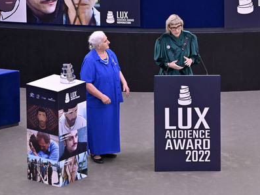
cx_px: 139
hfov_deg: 7.9
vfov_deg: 5.9
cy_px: 98
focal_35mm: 251
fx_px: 1886
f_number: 5.3
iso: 5000
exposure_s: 1/500
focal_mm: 230
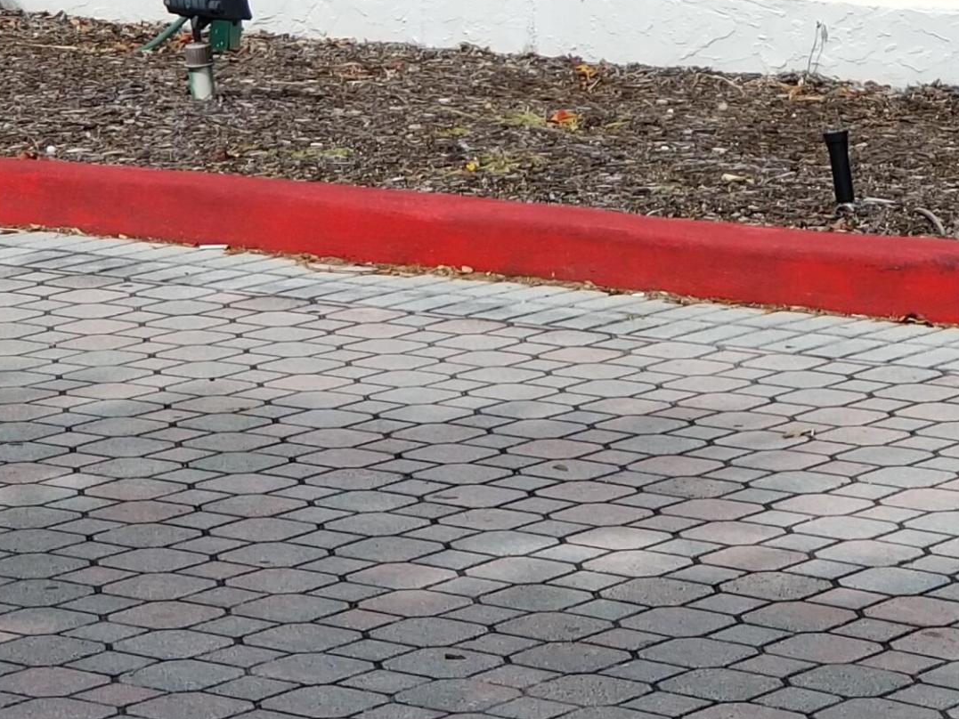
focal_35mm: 139
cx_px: 676
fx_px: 3851
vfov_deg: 10.5
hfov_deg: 14.2
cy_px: -92
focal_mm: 6
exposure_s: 1/1253
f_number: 2.4
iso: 25
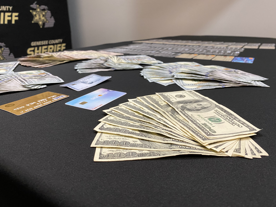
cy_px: 104
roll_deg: +0.0
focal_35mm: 26
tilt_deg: -21.2
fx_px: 207
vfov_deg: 53.1
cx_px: 138
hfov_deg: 67.3
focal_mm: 4.25
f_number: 1.8
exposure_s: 1/60
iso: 250
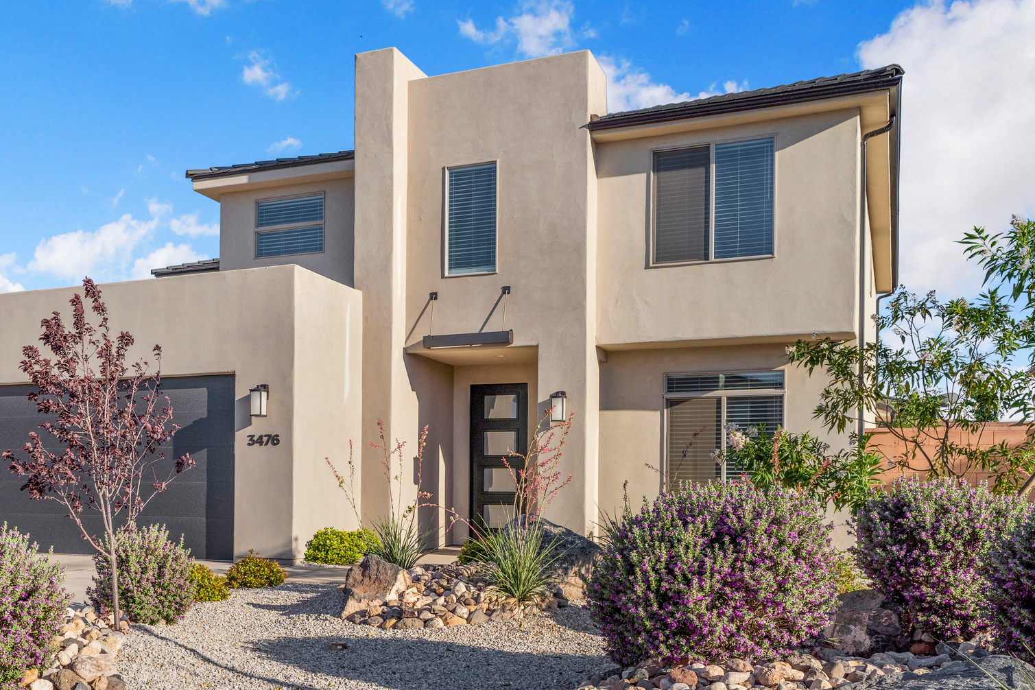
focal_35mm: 38
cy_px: 445
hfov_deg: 50.0
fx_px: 1092
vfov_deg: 34.8
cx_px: 362
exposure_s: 1/1250
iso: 250
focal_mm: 28
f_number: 6.3
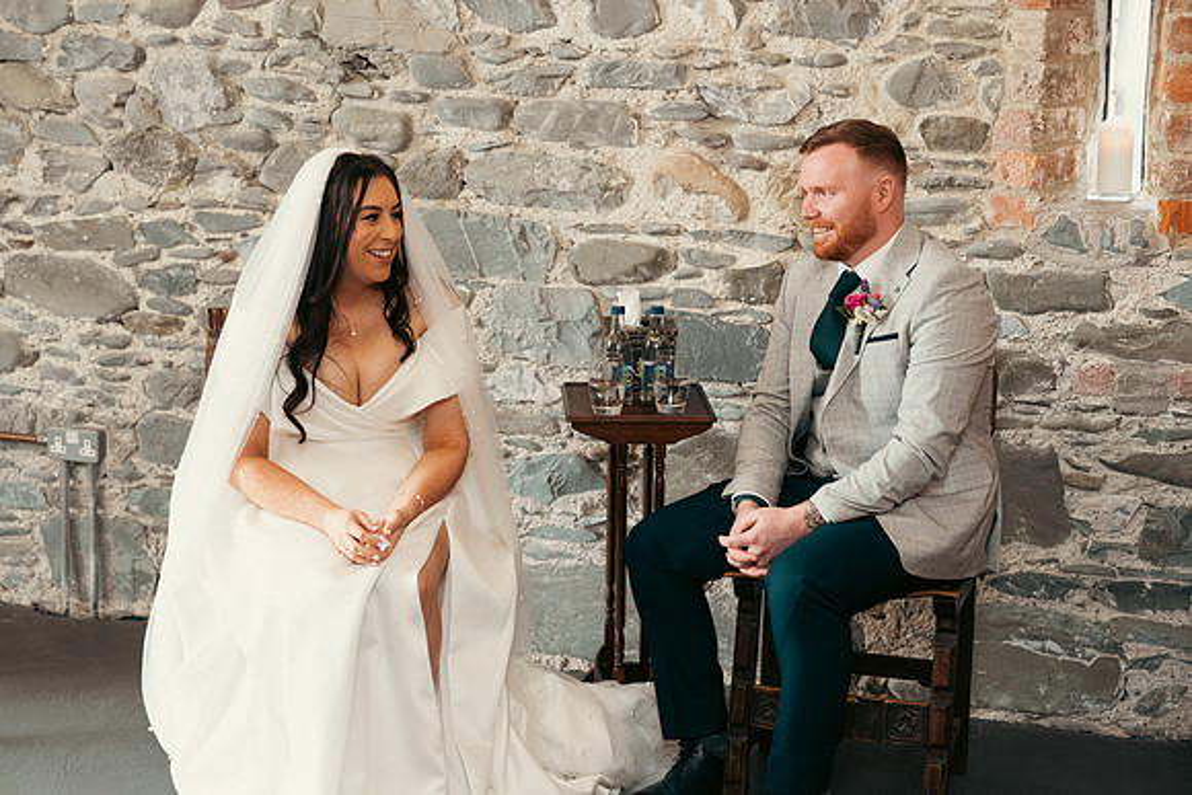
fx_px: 2285
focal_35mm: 69
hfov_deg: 29.2
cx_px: 596
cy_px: 398
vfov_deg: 19.7
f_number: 3.5
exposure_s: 1/160
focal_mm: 69
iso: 1250
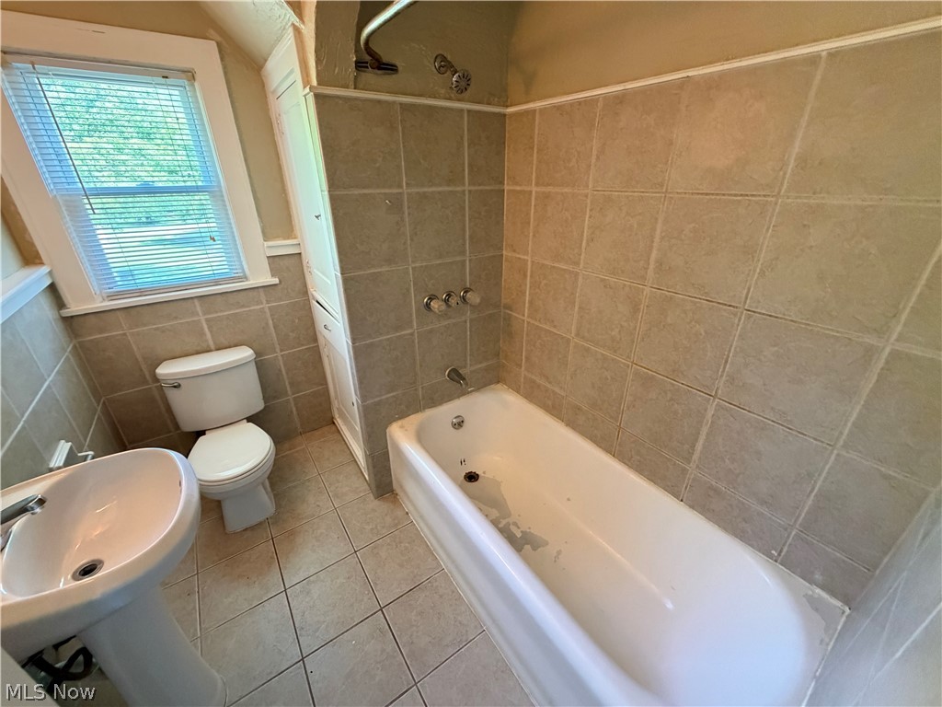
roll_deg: +1.3
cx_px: 471
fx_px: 381
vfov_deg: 85.7
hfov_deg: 102.1
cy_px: 354
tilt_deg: -26.2
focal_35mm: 14
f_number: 2.2
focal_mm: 2.22
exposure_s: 1/60
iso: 500
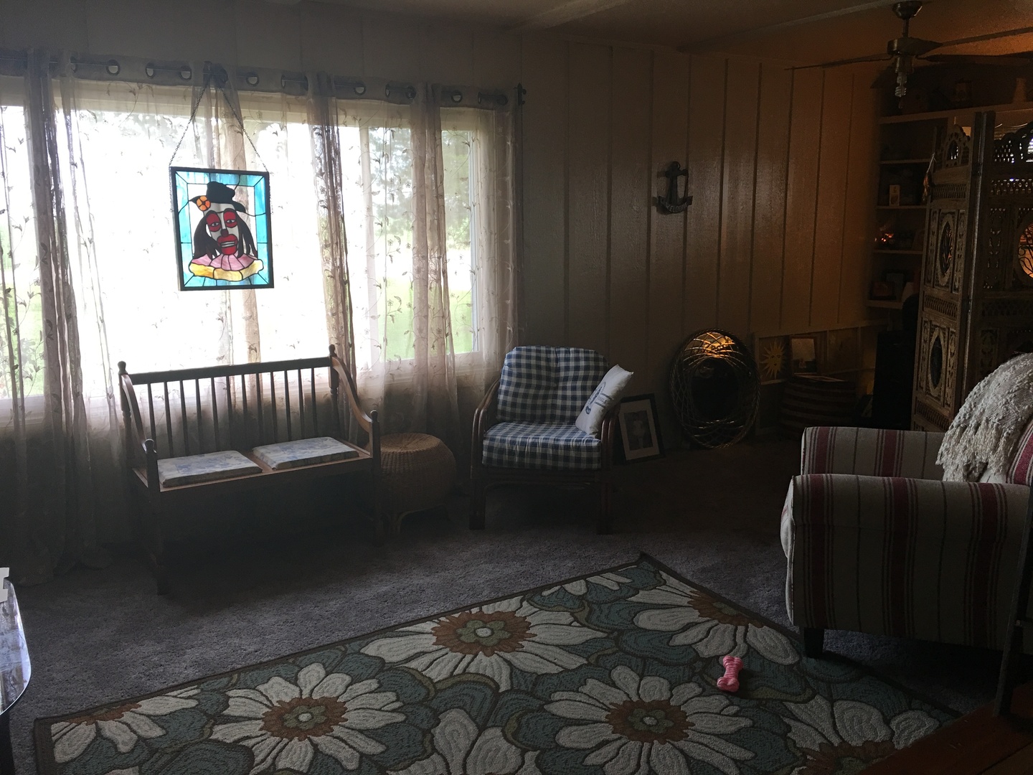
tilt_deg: -10.0
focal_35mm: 29
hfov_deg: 61.7
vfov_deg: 48.2
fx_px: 865
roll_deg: +0.1
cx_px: 516
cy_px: 388
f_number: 2.2
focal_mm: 4.15
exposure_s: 1/30
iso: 40
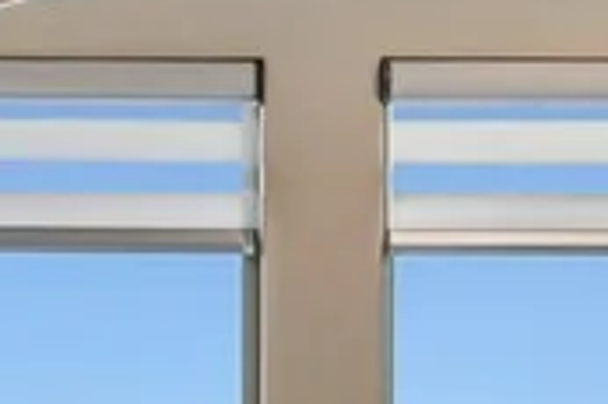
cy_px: 794
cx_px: 28
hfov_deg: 11.5
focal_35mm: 178
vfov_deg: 7.4
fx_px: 3003
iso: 400
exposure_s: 1/100
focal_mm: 20
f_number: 9
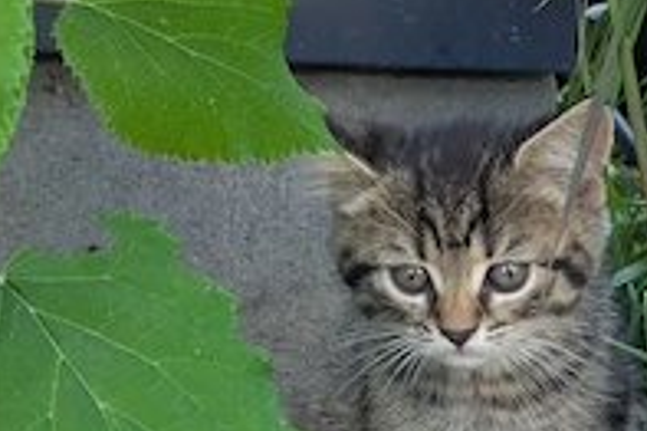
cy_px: 418
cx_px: 424
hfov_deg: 20.2
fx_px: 1814
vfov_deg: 13.4
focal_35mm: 101
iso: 173
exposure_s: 1/332
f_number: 1.85
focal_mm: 6.81
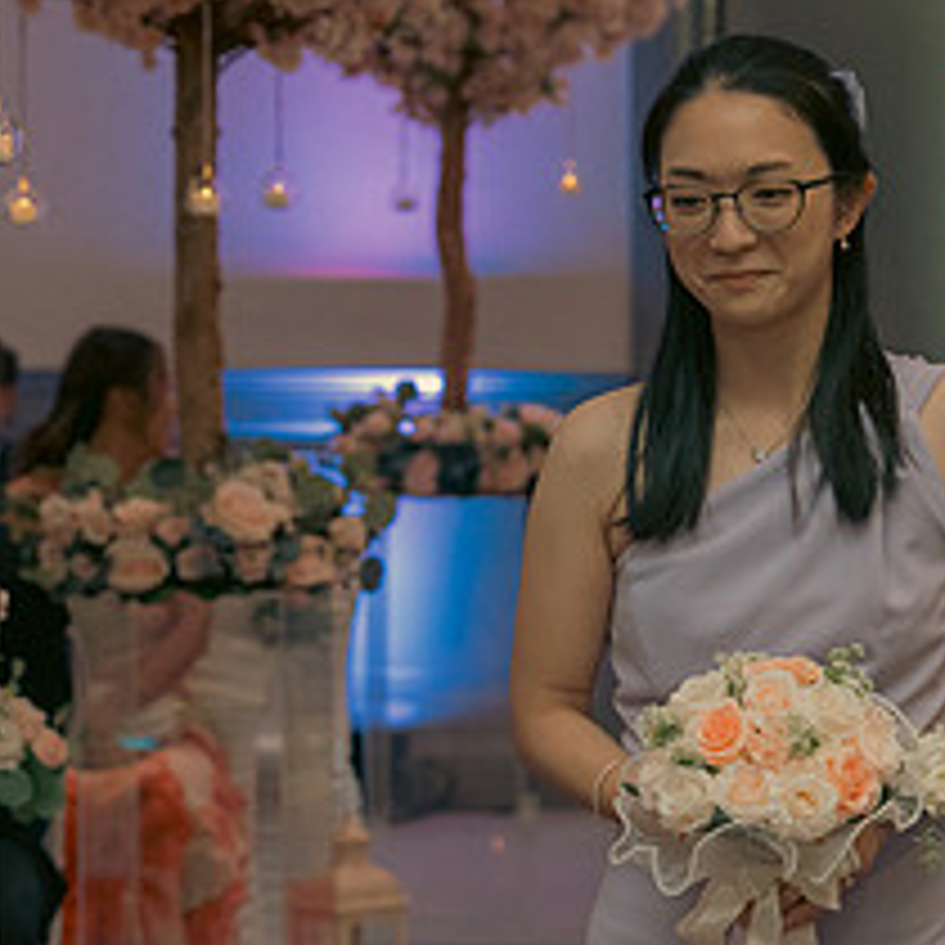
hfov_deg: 12.1
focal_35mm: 143
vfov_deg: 12.2
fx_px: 4417
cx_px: 873
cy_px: 488
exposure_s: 1/160
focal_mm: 61
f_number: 3.5
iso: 2500
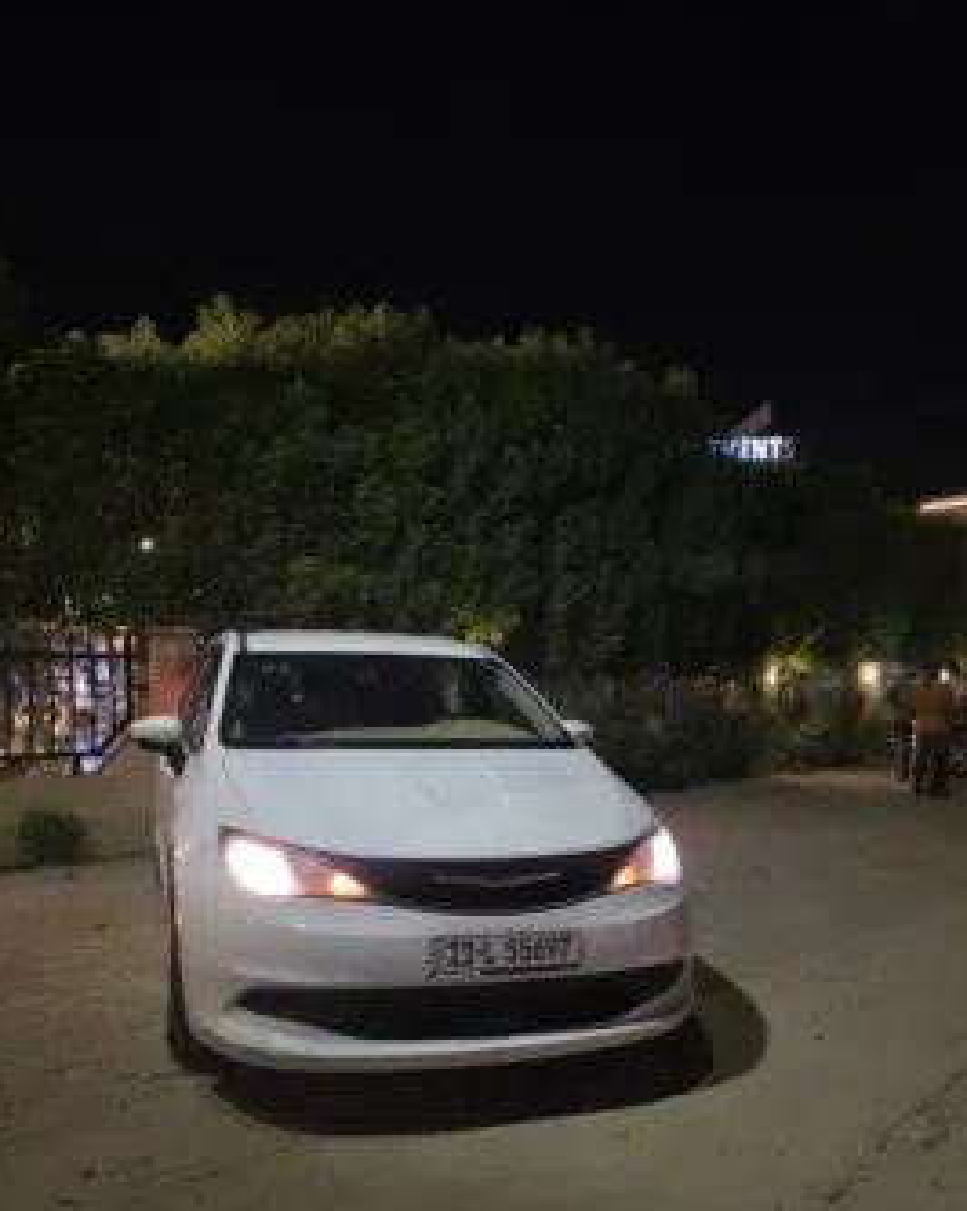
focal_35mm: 27
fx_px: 967
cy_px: 691
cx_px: 473
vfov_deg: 63.8
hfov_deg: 53.1
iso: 640
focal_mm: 6.3
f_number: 1.7
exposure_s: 1/100
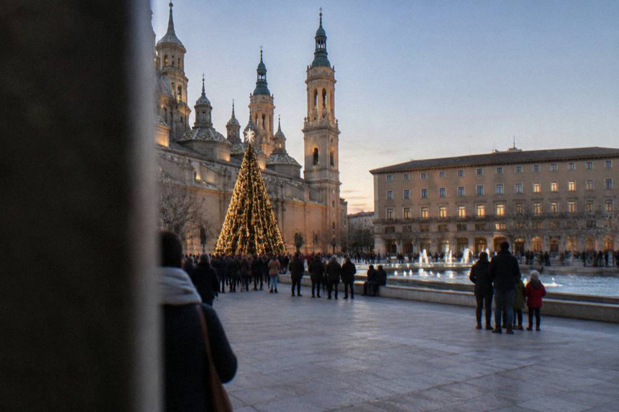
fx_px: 688
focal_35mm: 40
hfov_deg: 48.5
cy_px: 206
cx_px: 310
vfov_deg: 33.4
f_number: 11
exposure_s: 1/80
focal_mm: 40
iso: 320
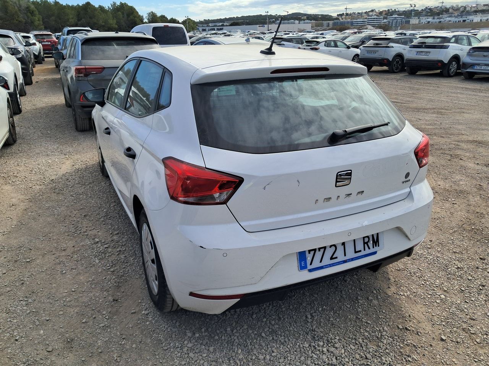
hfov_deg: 65.3
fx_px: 381
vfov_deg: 51.4
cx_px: 244
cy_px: 183
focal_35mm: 27
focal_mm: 4
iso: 50
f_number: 1.8
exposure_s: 1/643
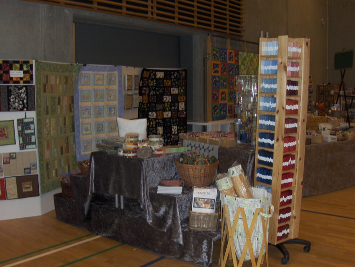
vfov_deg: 35.2
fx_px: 421
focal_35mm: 41
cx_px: 178
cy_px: 134
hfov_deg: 45.7
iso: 100
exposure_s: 1/60
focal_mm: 6.5
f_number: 3.5
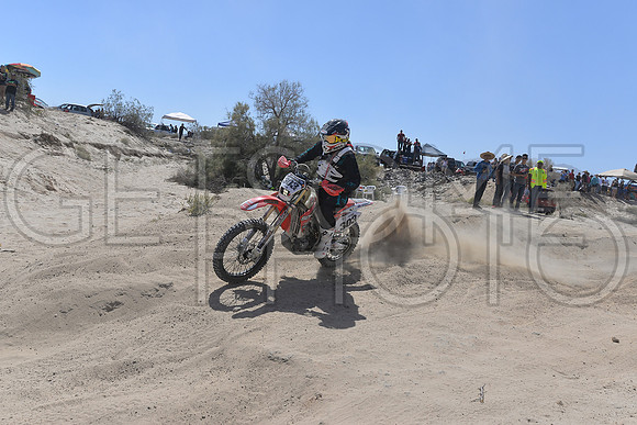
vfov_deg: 46.4
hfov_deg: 65.5
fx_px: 496
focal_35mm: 28
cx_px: 318
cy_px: 212
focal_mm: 28
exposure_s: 1/2000
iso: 400
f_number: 7.1
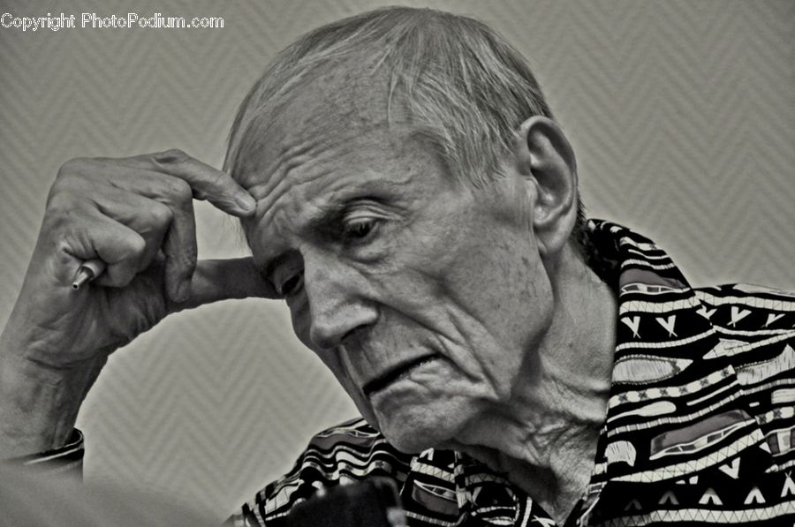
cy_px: 264
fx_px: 2811
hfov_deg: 16.1
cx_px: 398
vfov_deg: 10.7
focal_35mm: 128
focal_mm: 85
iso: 1600
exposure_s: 1/30
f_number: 5.6
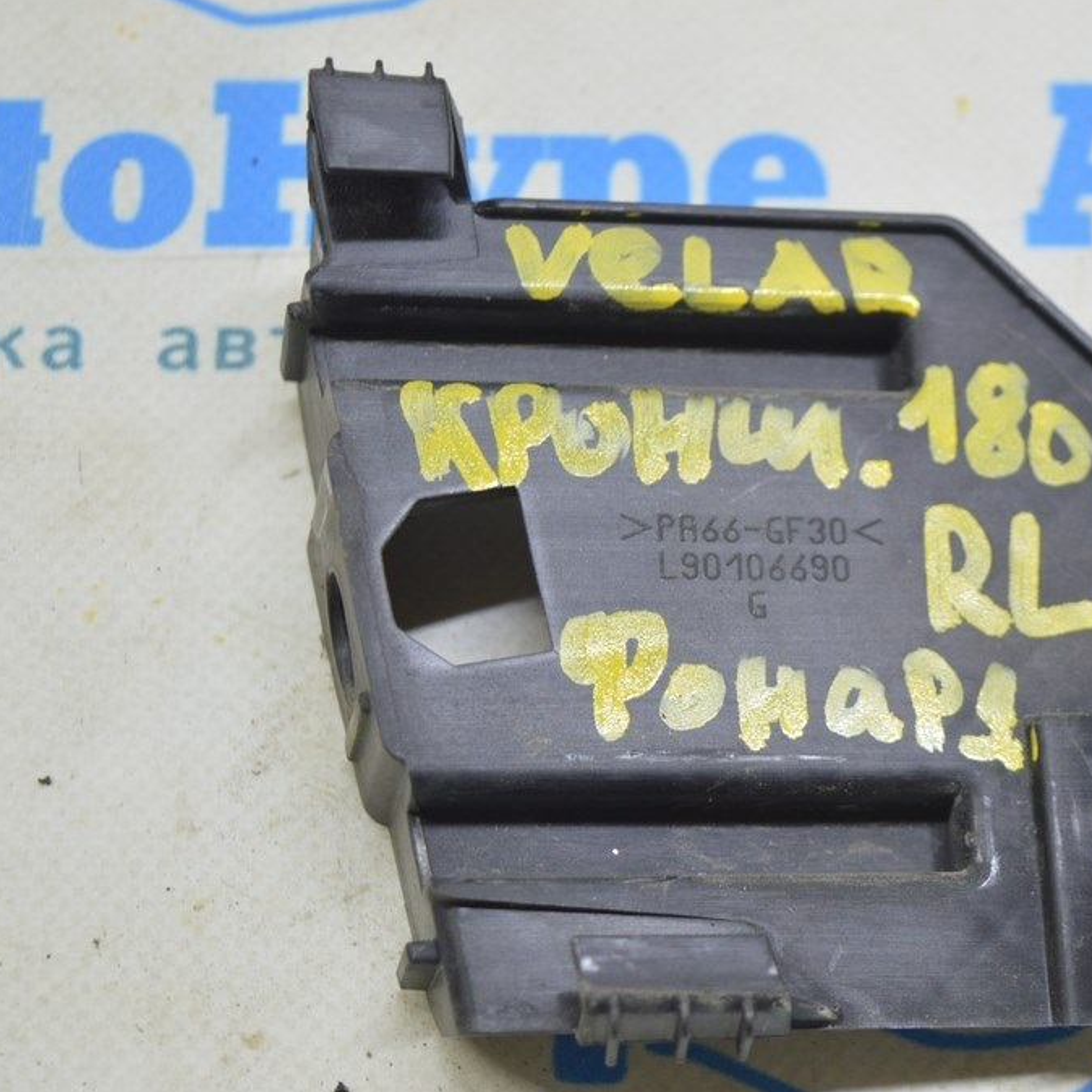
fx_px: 3176
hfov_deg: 19.4
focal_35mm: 89
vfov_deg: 19.5
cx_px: 745
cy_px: 544
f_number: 5.6
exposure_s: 1/20
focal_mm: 46
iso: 400
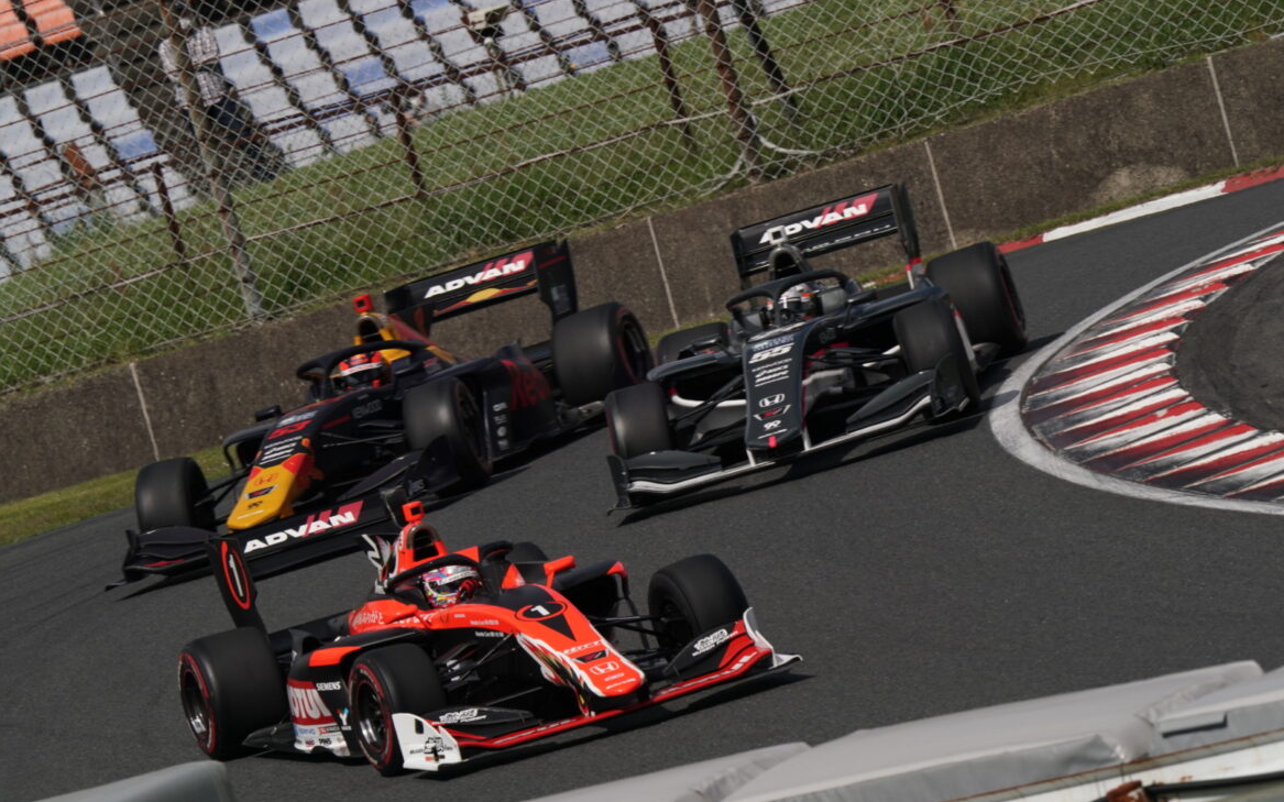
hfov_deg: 2.4
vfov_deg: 1.5
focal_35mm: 859
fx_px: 30055
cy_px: 375
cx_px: 643
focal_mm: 840
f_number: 16
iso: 500
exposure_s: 1/800
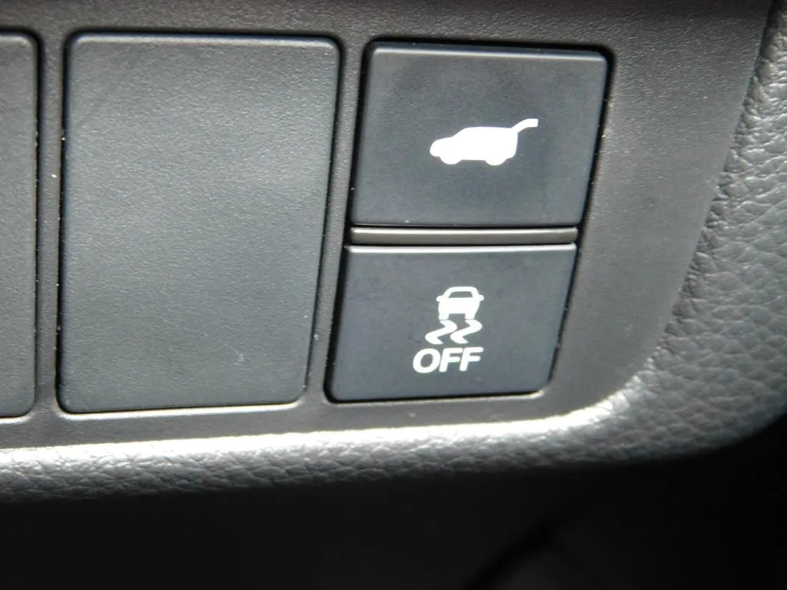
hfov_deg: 32.7
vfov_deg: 24.8
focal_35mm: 59
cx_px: 394
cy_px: 295
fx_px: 1341
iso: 450
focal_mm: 10.4
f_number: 4
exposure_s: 1/8
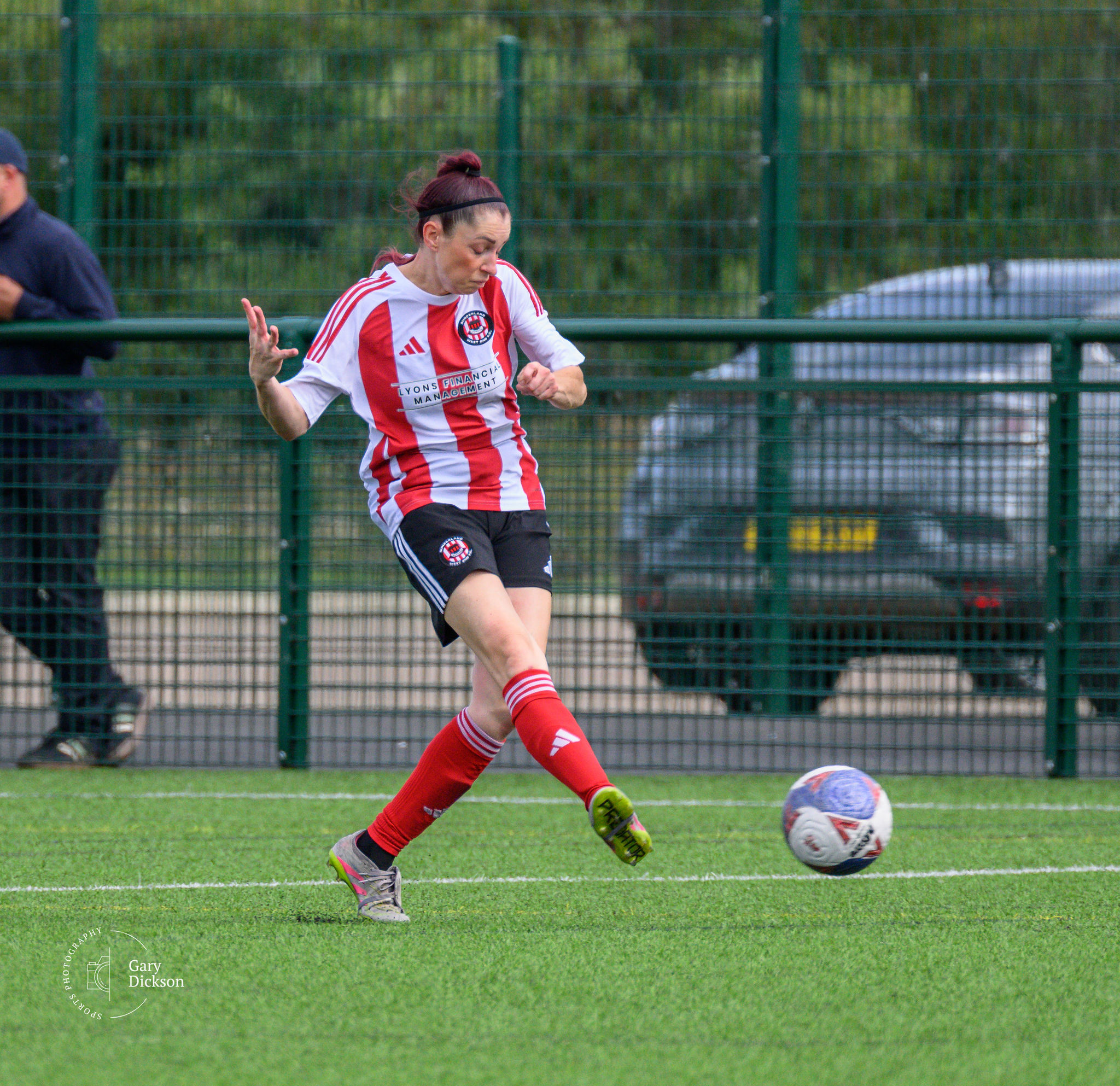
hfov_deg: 1.9
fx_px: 32963
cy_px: 462
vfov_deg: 1.9
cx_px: 269
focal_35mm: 914
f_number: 5.6
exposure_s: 1/1600
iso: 900
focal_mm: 400
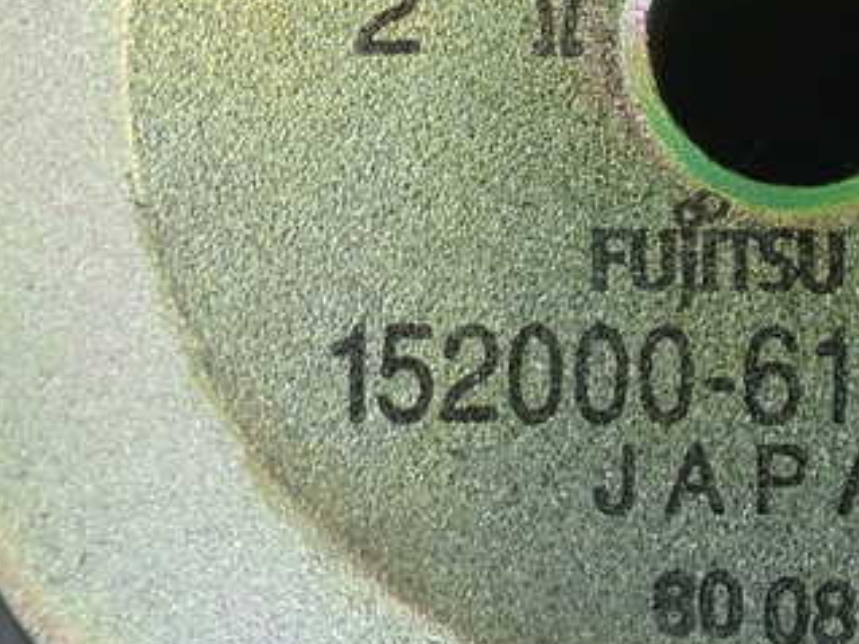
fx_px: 2332
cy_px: 78
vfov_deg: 15.6
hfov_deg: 20.5
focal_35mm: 94
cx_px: 765
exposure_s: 1/125
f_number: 3.2
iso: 800
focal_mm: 9.01
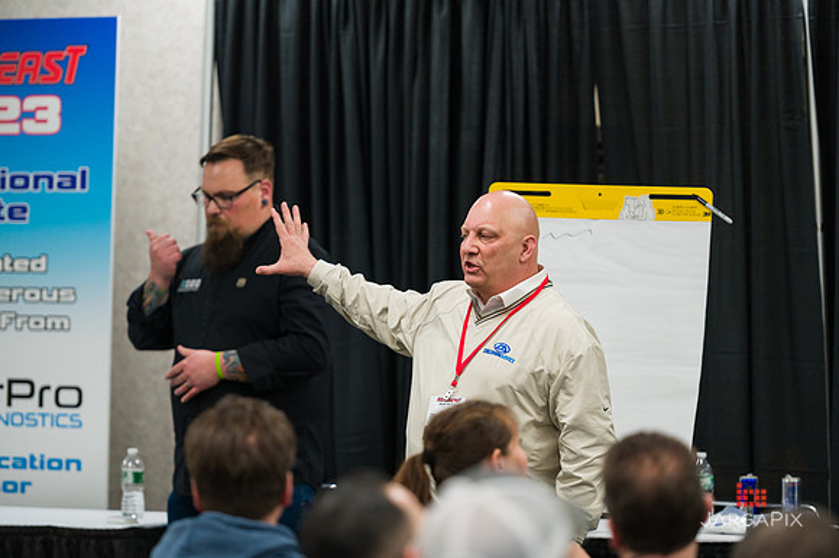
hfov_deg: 11.1
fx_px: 4309
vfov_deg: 7.4
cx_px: 420
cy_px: 279
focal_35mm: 185
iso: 1600
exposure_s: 1/500
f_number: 3.2
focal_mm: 185
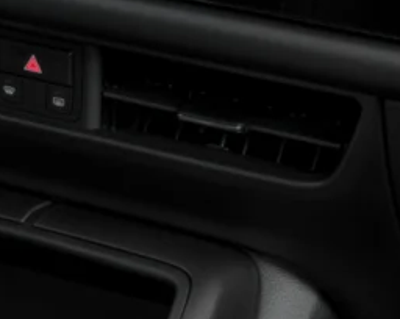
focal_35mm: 232
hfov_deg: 7.9
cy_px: 166
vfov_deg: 6.7
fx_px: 2742
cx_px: -430
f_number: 13
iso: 500
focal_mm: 39
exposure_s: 1/2
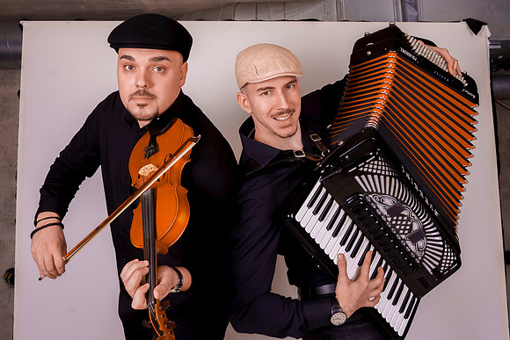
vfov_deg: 37.5
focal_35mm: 35
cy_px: 105
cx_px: 266
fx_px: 494
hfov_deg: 54.6
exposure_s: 1/80
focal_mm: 24
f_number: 6.3
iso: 100
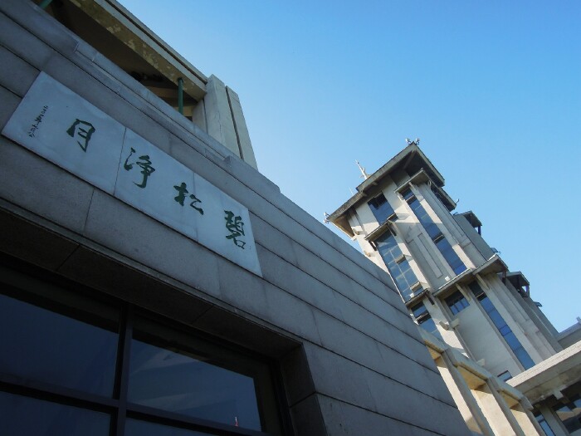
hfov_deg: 71.6
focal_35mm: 24
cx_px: 290
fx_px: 403
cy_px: 218
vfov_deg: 56.8
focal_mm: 4.3
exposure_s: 1/1250
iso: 160
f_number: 2.8
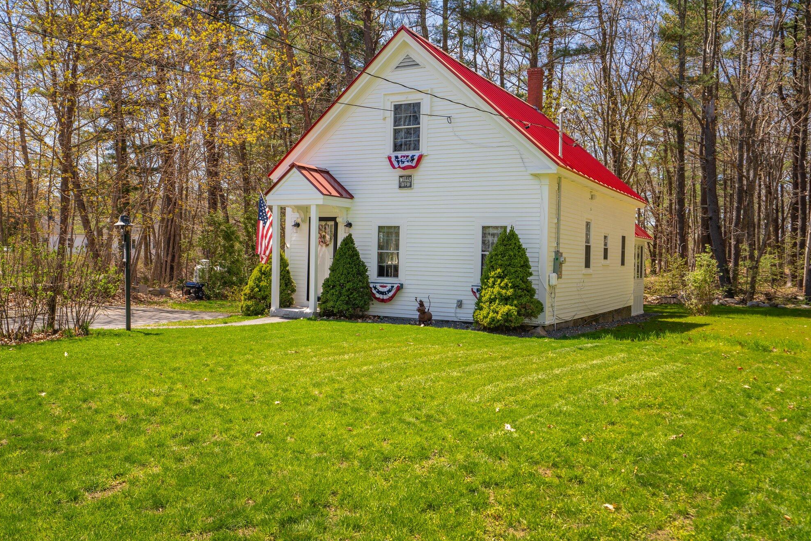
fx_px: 743
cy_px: 271
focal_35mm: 33
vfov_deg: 40.0
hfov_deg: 57.2
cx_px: 407
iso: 64
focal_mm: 32
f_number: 9
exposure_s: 1/125
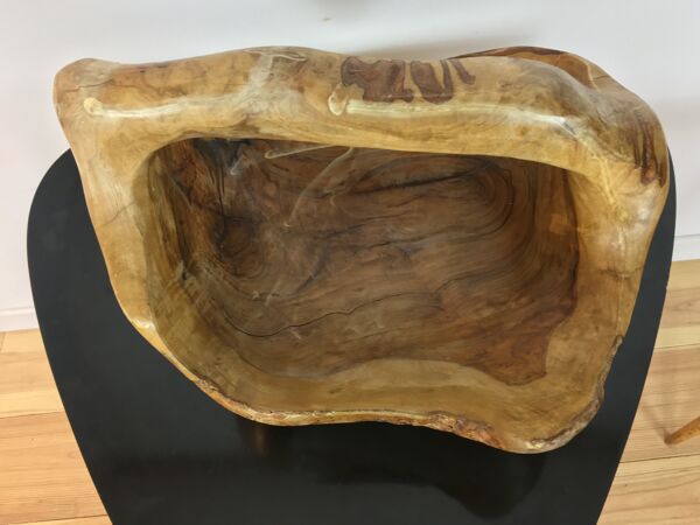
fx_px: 586
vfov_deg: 48.2
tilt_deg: -58.7
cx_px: 350
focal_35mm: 29
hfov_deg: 61.7
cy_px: 262
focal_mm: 4.15
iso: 100
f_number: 2.2
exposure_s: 1/33
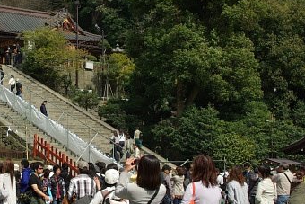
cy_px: 102
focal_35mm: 74
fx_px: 629
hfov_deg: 26.4
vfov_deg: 18.4
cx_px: 35
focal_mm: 21
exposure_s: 1/200
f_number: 9
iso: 100
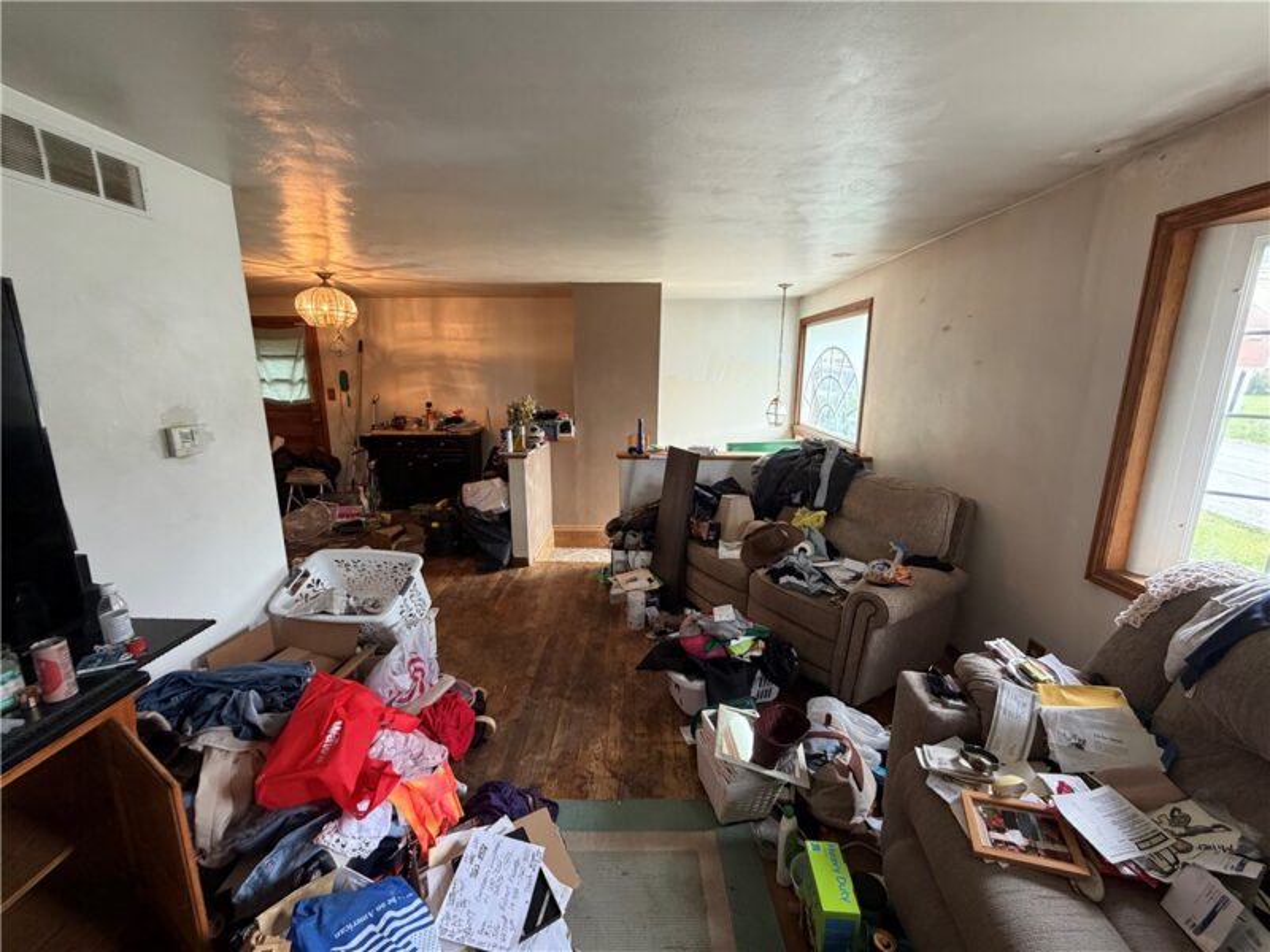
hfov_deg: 102.1
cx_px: 635
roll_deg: +0.0
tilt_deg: -11.5
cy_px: 476
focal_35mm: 14
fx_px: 514
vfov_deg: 85.7
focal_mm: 2.22
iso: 400
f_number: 2.2
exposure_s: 1/60
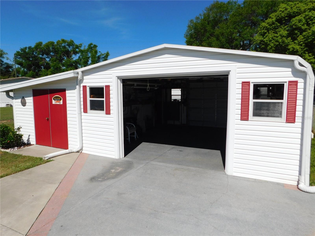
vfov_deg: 56.8
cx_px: 158
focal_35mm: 24
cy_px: 118
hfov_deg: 71.6
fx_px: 218
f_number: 6
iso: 125
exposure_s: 1/800
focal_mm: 4.1
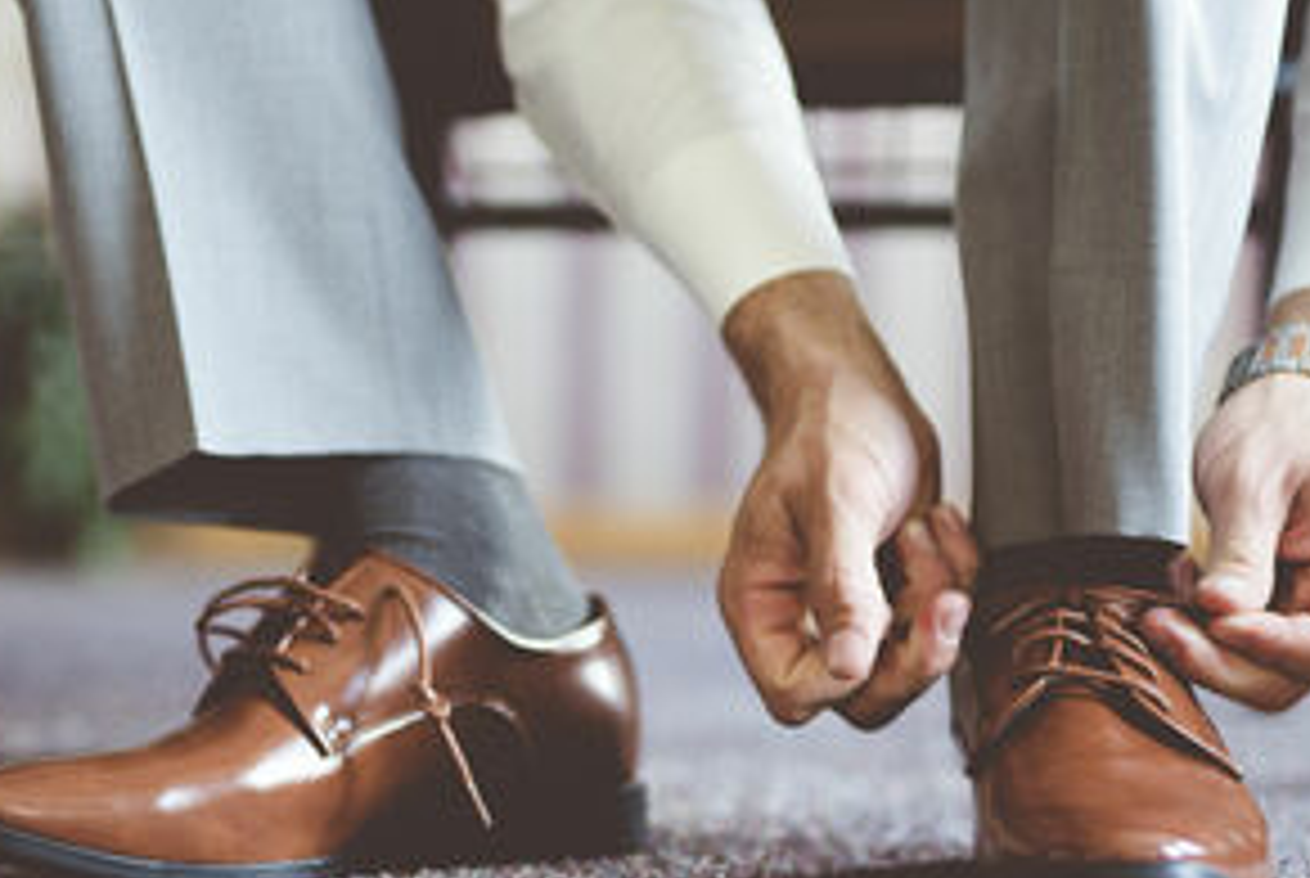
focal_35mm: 103
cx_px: 671
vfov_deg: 13.3
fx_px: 3754
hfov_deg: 19.8
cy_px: 570
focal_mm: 50
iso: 160
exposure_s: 1/320
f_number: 1.4
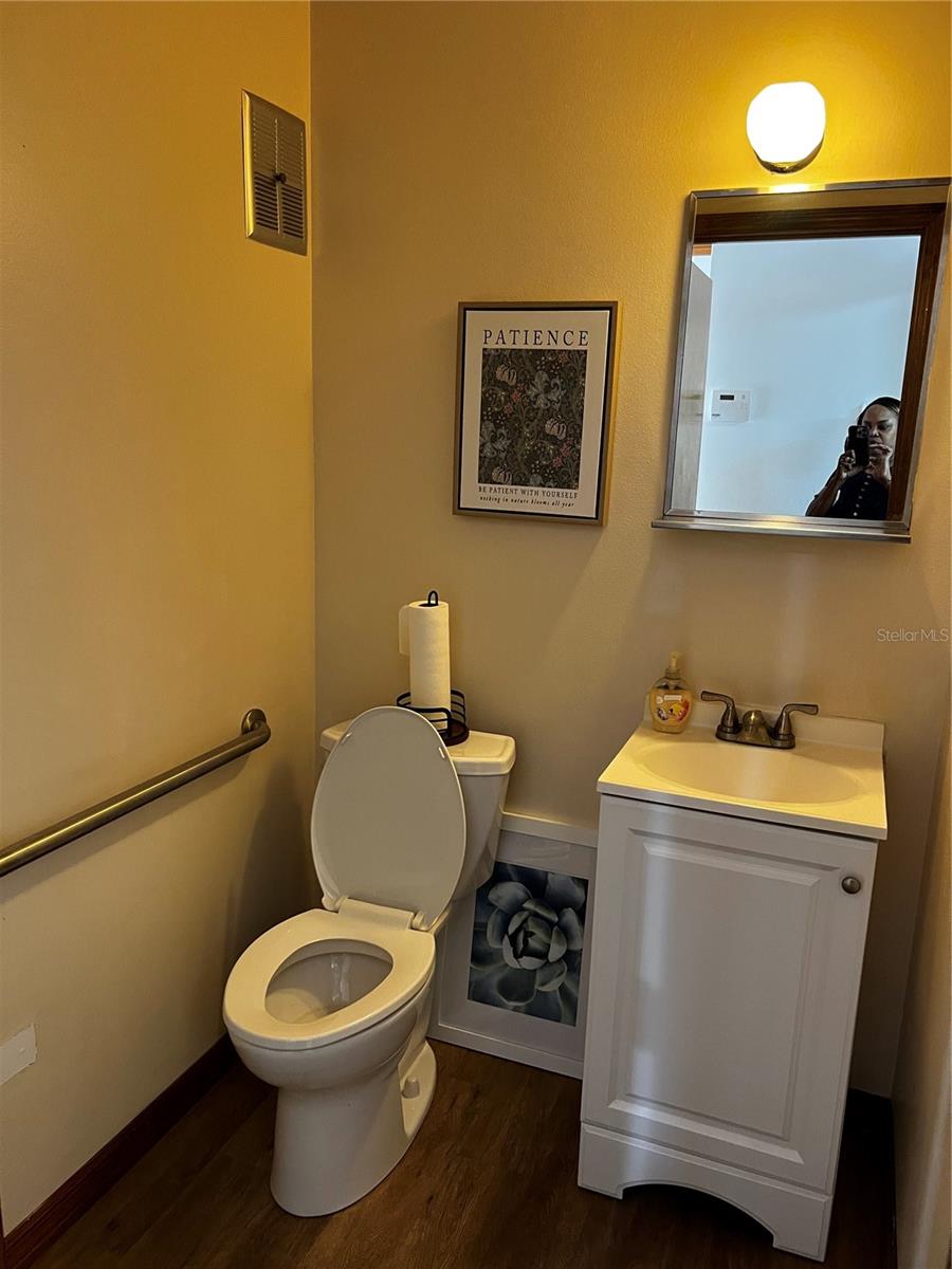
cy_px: 634
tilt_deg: -11.0
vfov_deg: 67.3
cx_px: 476
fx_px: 953
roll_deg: -2.2
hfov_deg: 53.1
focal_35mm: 26
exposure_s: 1/60
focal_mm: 5.7
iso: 320
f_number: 1.5
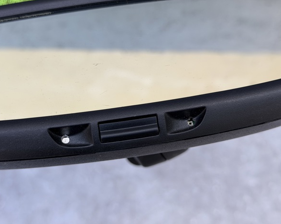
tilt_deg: -56.8
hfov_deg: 36.7
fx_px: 424
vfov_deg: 29.7
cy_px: 113
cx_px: 131
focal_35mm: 51
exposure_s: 1/234
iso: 64
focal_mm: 6.76
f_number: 1.78
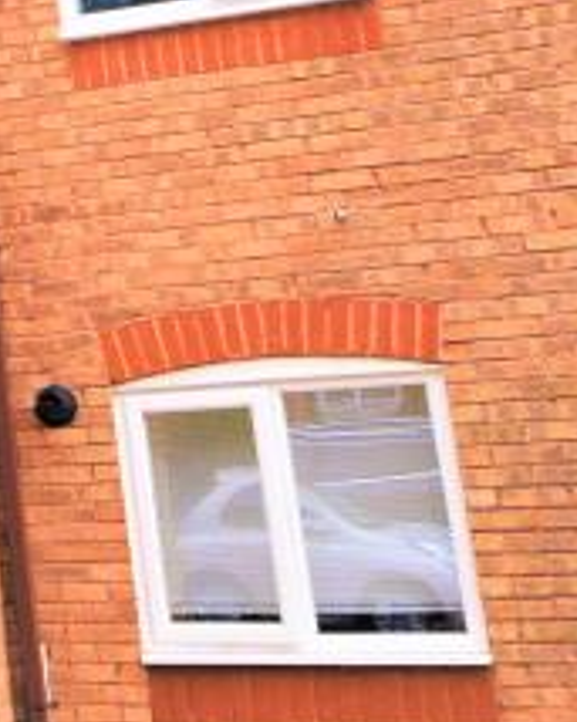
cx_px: -604
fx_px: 1586
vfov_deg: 24.6
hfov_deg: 15.8
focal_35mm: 74
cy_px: 25
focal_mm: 11
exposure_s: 1/320
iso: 200
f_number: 9
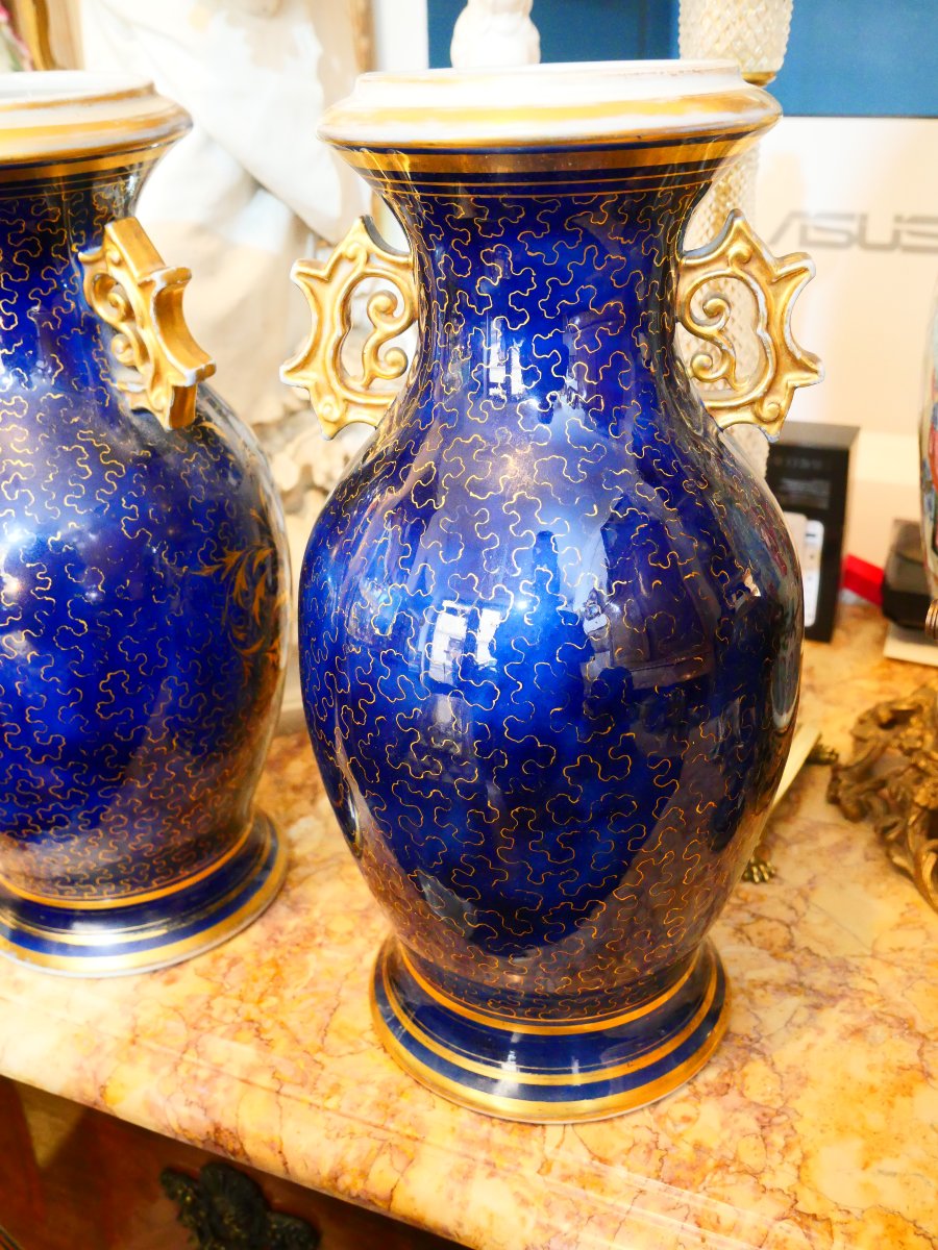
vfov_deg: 51.4
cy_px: 625
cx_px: 469
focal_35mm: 36
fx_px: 1301
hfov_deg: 39.7
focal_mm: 18
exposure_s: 1/20
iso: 3200
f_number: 5
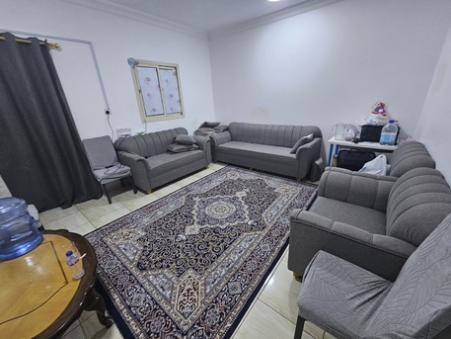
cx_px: 226
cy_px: 170
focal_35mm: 13
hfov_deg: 106.2
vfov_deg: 89.9
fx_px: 169
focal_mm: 2.2
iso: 500
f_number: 2.2
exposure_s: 1/30
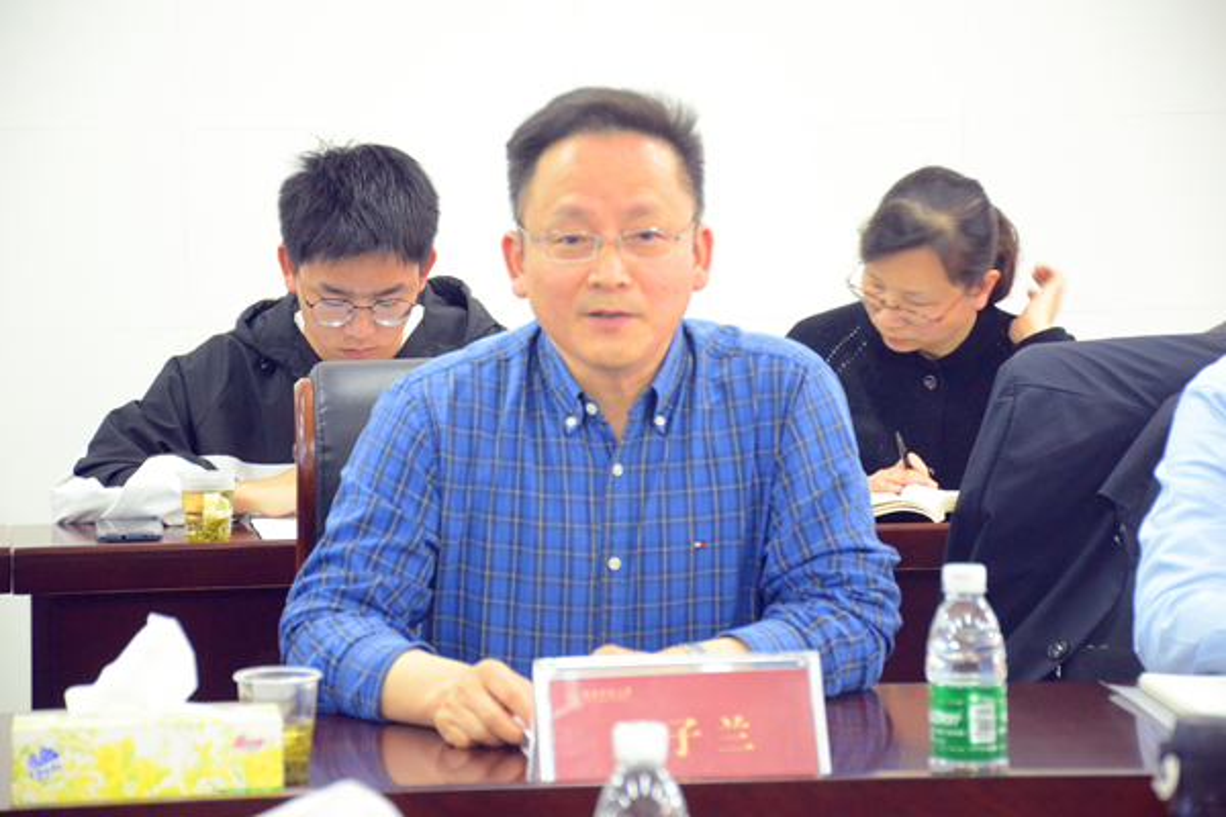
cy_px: 408
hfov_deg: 14.4
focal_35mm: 142
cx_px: 613
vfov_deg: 9.6
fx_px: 4853
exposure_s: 1/30
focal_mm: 95
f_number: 5.3
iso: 4000
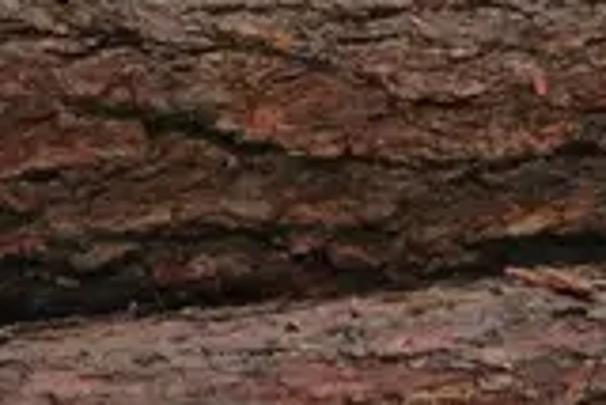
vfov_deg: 5.1
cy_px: -1031
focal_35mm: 247
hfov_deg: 8.3
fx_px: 4162
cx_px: -27
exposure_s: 1/800
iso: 800
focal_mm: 22
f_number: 6.3
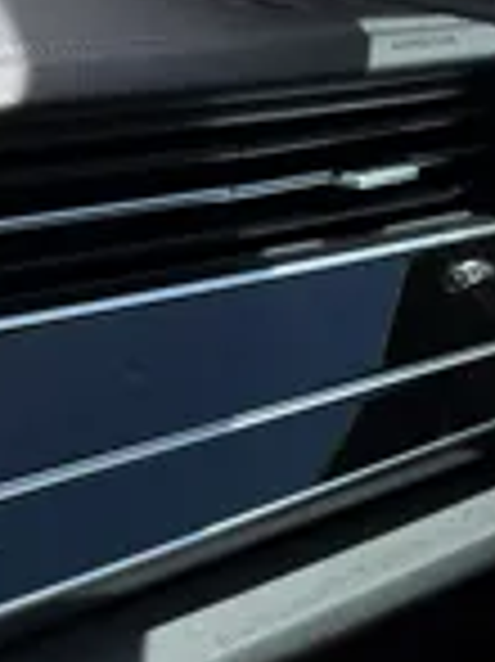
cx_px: 652
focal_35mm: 157
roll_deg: +0.8
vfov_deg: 12.2
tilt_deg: -22.1
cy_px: 847
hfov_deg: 9.3
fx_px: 2998
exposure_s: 1/2865
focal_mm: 6.76
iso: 64
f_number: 1.78
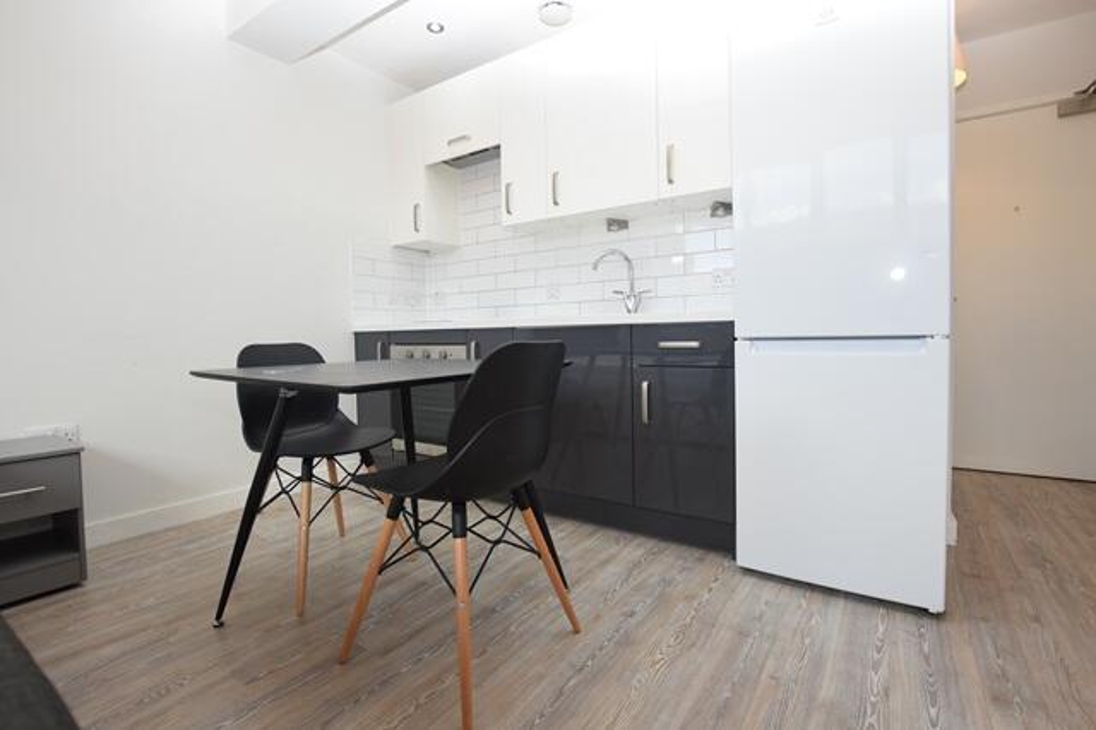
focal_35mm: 16
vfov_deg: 72.0
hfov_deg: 95.0
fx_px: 502
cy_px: 365
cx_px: 548
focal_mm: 11
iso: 560
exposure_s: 1/125
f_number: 5.6
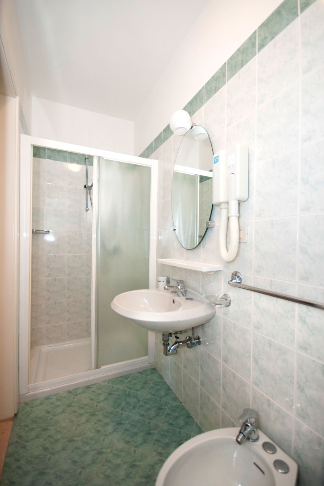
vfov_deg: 100.4
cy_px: 243
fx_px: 202
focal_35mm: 15
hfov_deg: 77.3
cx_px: 162
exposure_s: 1/60
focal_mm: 10
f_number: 4
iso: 800
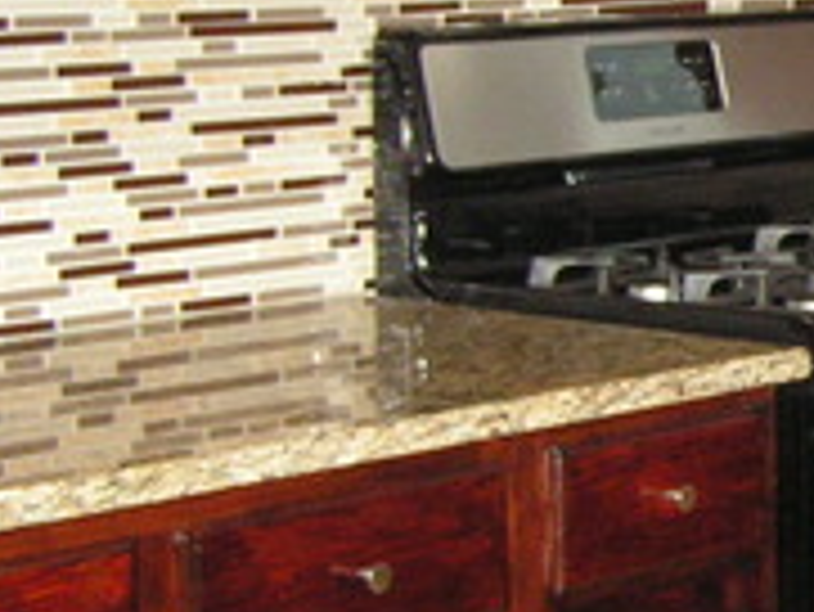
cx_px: 1426
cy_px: 166
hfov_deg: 13.4
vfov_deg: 11.1
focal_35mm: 134
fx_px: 3153
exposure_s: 1/250
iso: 200
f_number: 2.8
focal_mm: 6.3
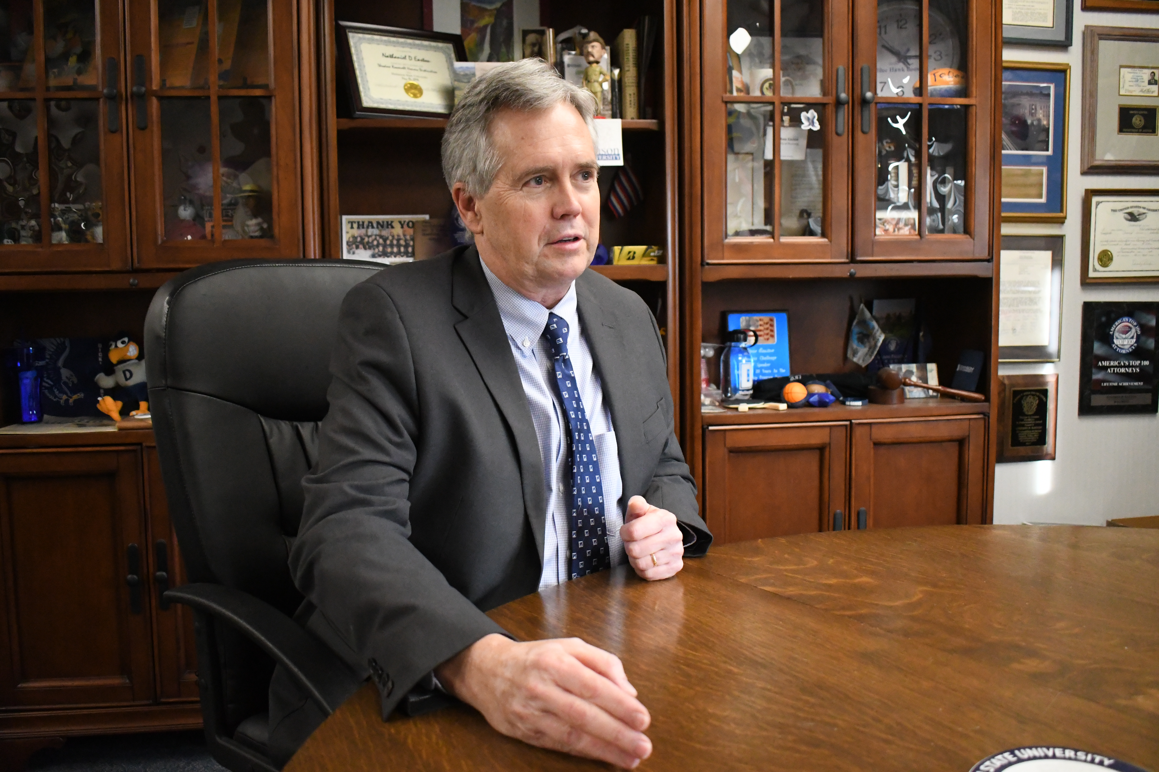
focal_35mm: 33
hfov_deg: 57.2
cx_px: 580
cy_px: 386
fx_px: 1062
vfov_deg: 40.0
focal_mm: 22
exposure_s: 1/640
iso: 8000
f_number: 3.8
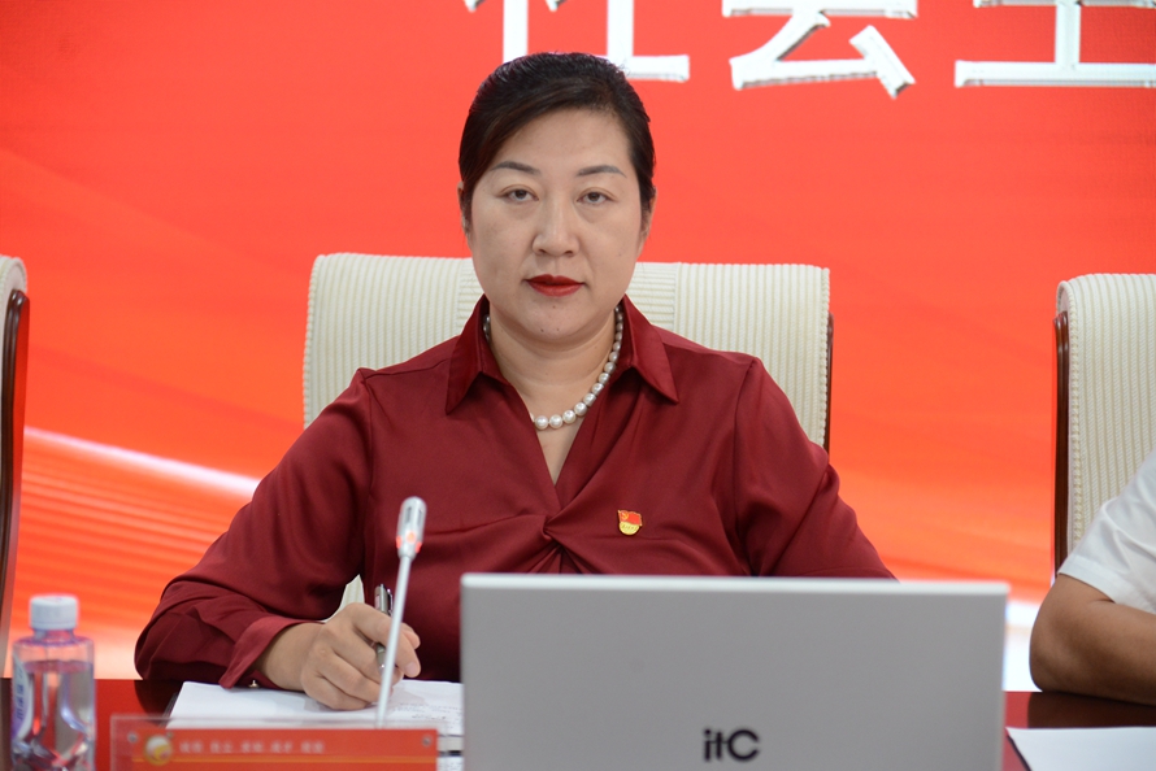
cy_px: 386
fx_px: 3597
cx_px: 578
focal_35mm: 112
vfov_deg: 12.2
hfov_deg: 18.3
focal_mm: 112
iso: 2000
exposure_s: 1/60
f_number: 5.3
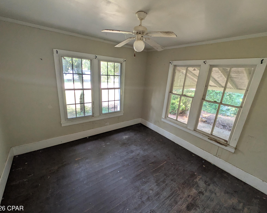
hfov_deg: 96.8
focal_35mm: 15
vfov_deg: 84.0
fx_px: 119
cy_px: 109
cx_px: 133
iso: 157
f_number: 2.2
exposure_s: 1/120
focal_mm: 1.83
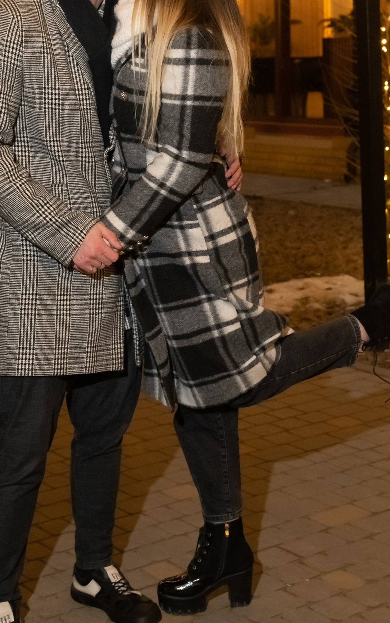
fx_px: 1326
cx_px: 205
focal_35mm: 78
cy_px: 134
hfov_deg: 16.7
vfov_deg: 26.0
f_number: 4
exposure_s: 1/160
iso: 1000
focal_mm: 36
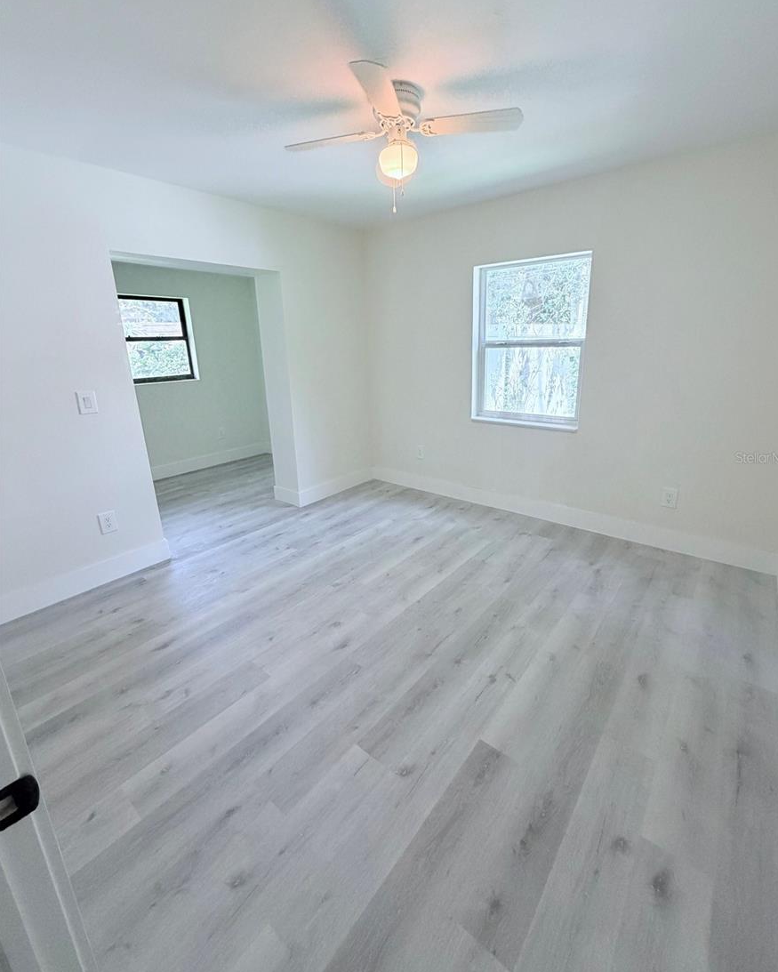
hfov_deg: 84.0
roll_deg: +1.8
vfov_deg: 96.7
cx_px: 398
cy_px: 457
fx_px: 432
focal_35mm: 15
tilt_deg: -15.4
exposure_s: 1/116
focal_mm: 2.22
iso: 320
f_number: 2.2
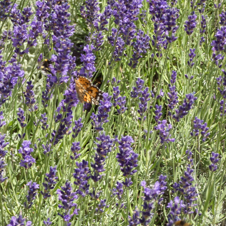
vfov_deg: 8.1
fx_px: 1603
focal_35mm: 217
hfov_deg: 8.1
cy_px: 113
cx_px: 87
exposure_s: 1/80
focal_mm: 32.7
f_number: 5.5
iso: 100
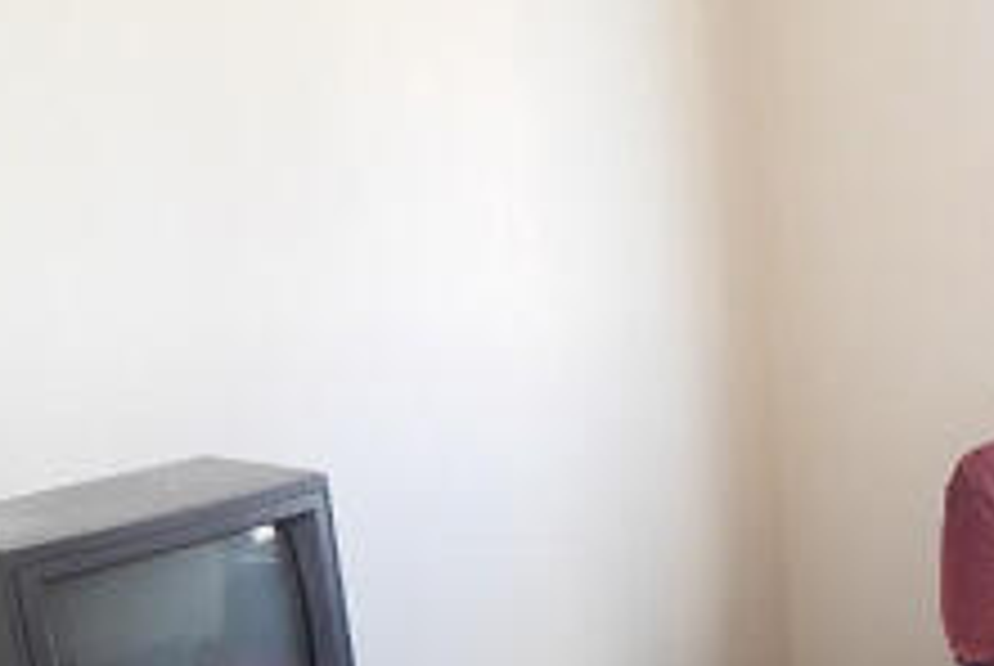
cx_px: 924
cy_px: 790
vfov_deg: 20.3
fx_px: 1742
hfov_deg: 30.2
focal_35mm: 63
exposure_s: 1/30
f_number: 3
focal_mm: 4
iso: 180
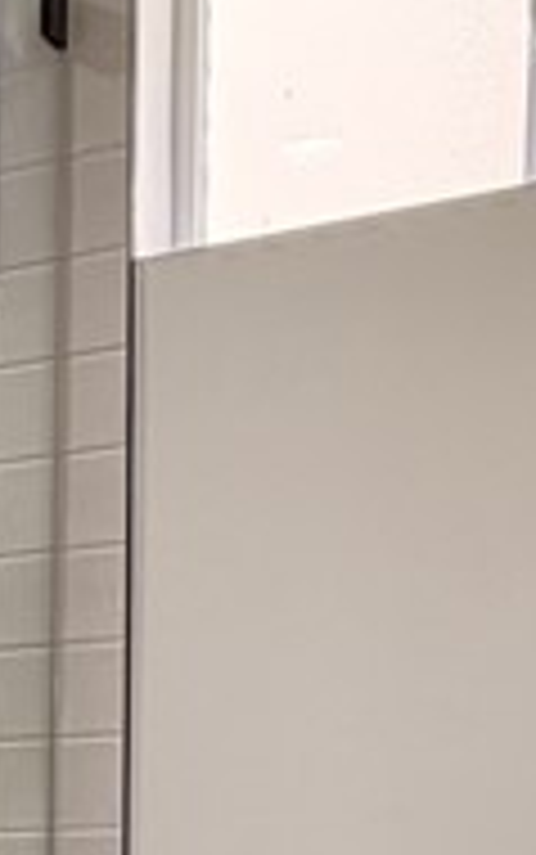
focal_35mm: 80
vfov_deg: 23.2
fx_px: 1867
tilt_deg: -7.8
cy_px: 1076
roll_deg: +1.9
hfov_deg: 13.9
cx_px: -522
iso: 100
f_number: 2.2
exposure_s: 1/120
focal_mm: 2.22
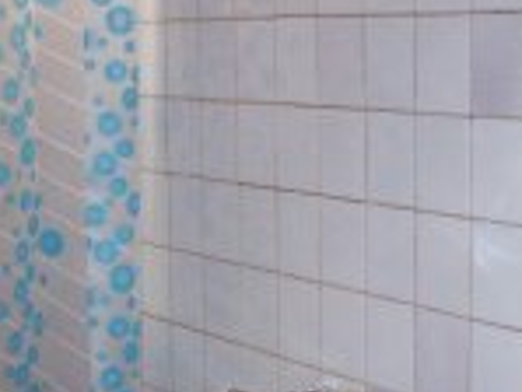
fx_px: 1736
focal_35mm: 115
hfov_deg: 17.0
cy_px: 354
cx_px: 158
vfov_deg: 12.8
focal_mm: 6.3
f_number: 2.8
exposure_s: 1/60
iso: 140
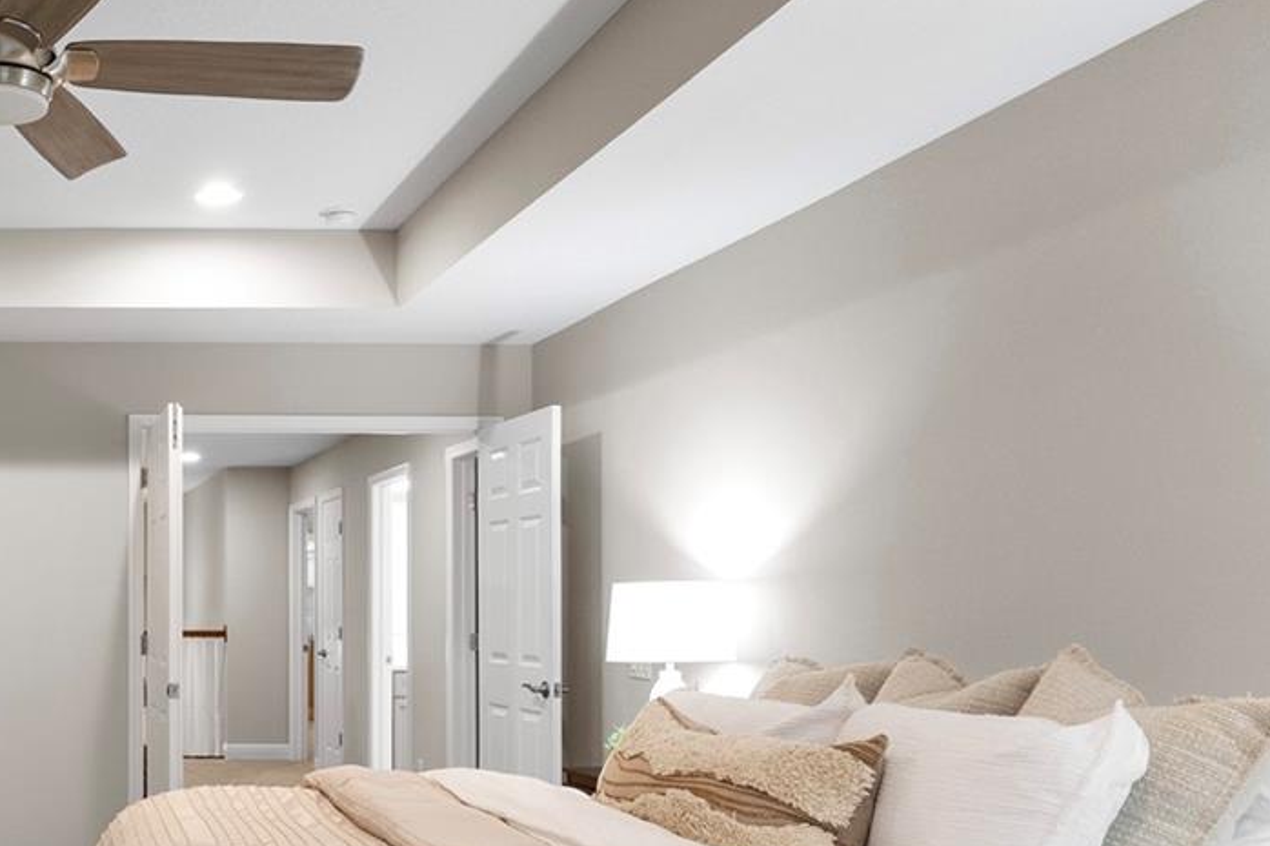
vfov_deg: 33.8
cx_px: 24
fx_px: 1375
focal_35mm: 39
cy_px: 586
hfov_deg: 43.2
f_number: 8
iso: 400
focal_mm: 17
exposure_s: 1/1.67
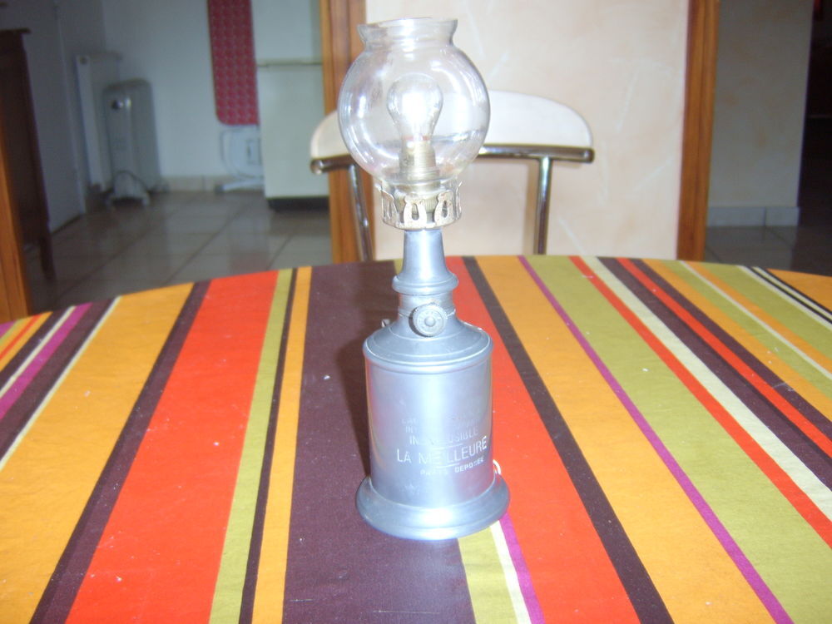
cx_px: 416
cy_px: 312
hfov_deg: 58.4
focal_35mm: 31
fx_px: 745
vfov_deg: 45.4
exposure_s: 1/30
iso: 141
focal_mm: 8.13
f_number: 2.7
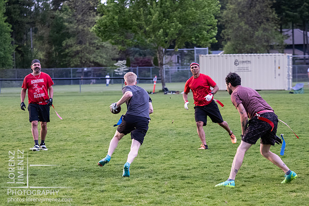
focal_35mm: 147
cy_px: 115
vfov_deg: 9.3
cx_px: 154
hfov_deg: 14.0
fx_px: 1261
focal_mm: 70
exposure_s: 1/1250
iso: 3200
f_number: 2.8
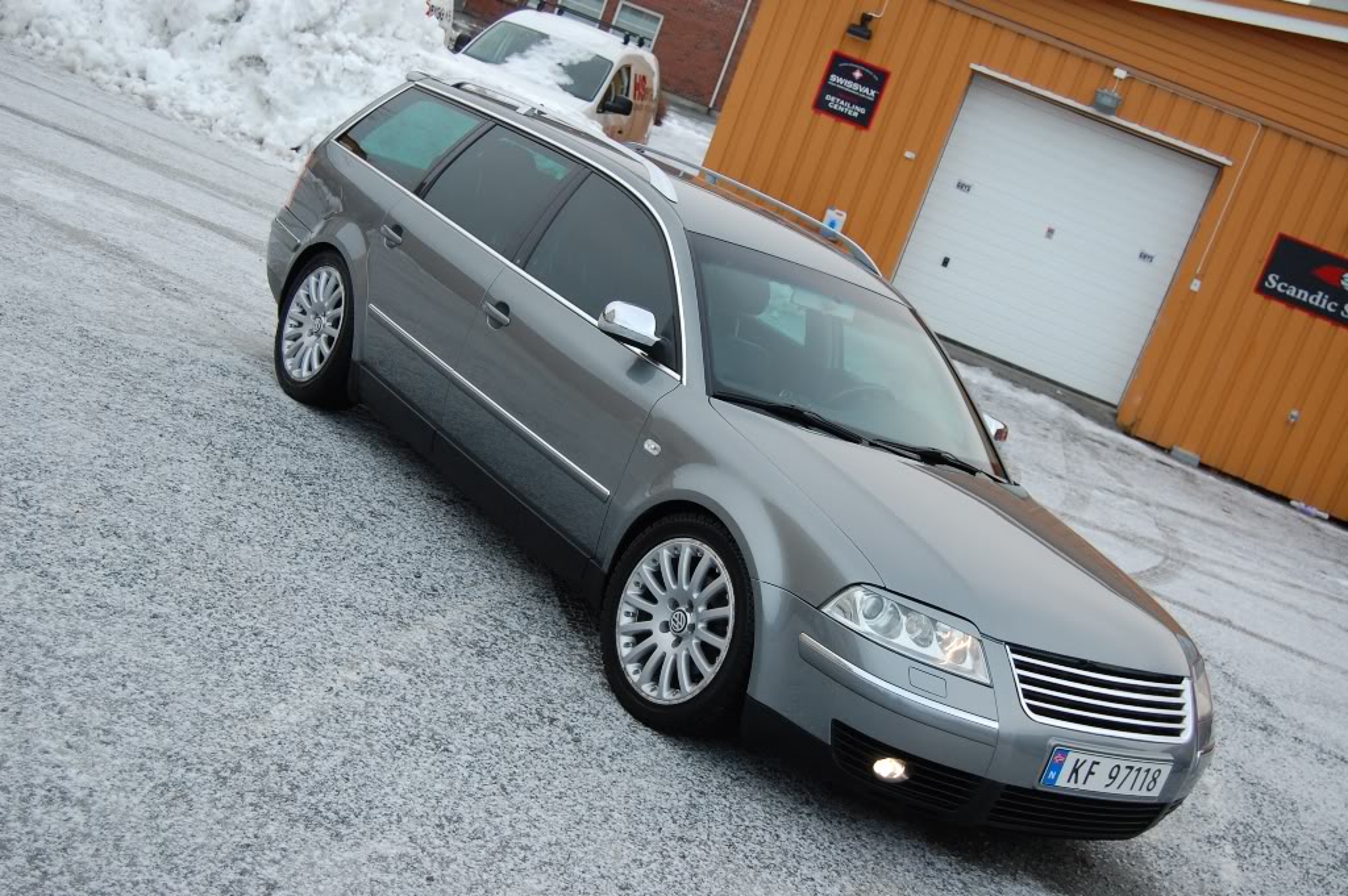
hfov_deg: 41.1
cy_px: 448
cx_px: 674
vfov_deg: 28.0
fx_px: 1796
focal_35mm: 48
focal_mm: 32
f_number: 5
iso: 400
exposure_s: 1/100
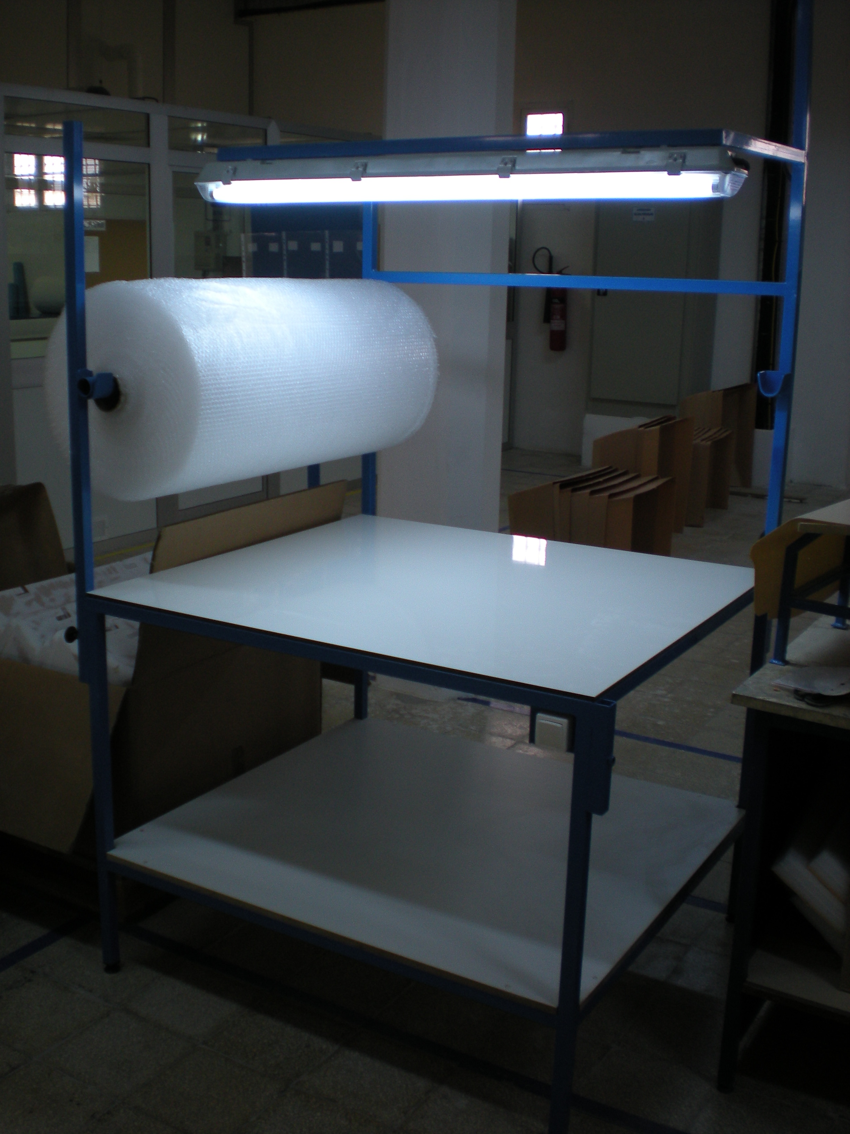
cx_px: 425
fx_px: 1244
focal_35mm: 38
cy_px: 567
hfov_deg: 37.7
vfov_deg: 49.0
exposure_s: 1/63
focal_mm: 6.3
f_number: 3.1
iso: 82
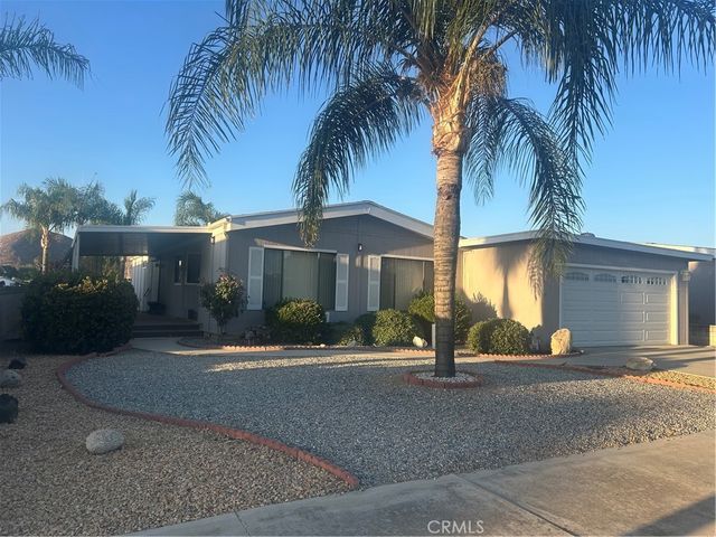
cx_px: 358
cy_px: 268
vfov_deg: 53.1
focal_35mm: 26
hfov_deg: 67.3
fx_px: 538
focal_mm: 5.7
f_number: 1.5
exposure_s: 1/1326
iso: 50
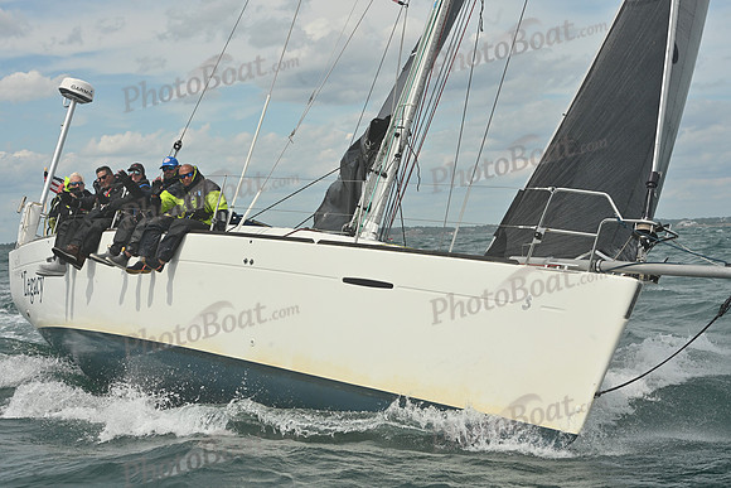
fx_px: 1625
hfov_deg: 25.4
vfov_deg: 17.1
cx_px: 366
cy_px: 244
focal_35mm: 80
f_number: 13
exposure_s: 1/1250
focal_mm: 80
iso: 320
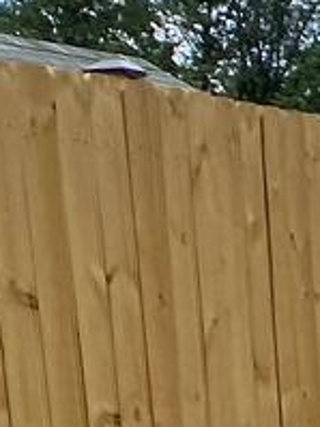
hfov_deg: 6.8
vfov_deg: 9.7
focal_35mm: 201
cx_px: 914
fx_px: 2480
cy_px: 539
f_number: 1.8
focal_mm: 4.25
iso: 32
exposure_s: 1/1808
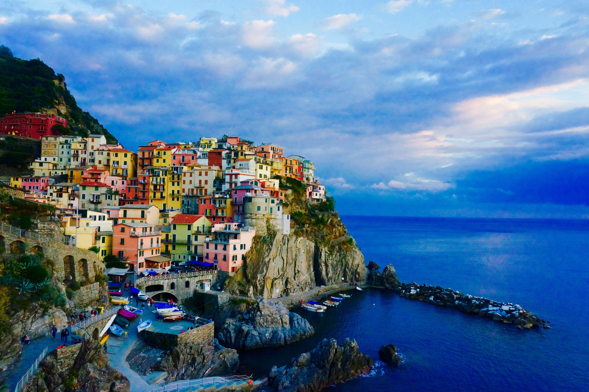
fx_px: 392
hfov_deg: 73.8
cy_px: 196
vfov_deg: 53.0
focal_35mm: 24
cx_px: 294
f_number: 14
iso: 1250
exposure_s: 1/60
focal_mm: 16
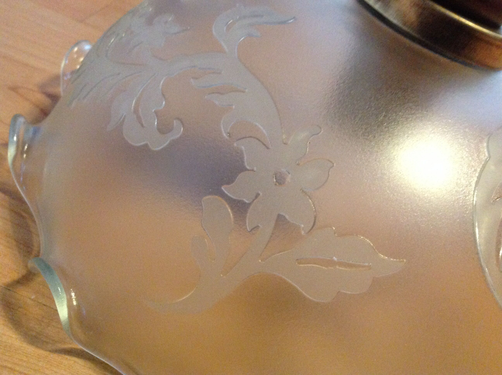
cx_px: 251
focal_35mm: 35
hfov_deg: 52.7
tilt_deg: -37.1
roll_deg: -27.6
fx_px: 507
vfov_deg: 40.6
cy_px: 188
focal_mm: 4.28
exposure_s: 1/15
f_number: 2.4
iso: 500
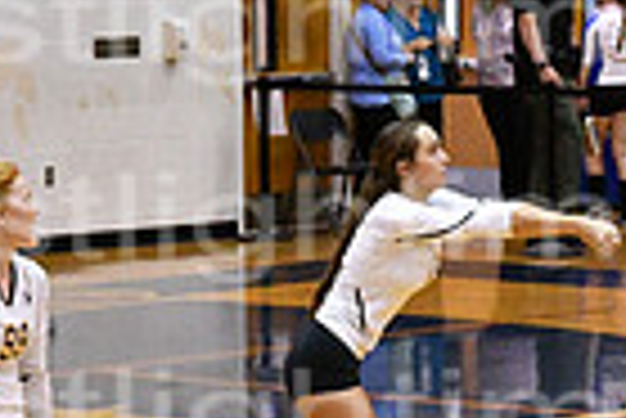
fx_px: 5448
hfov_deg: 6.6
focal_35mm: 313
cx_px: 374
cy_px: 326
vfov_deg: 4.4
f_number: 4
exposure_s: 1/640
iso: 8000
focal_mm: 50
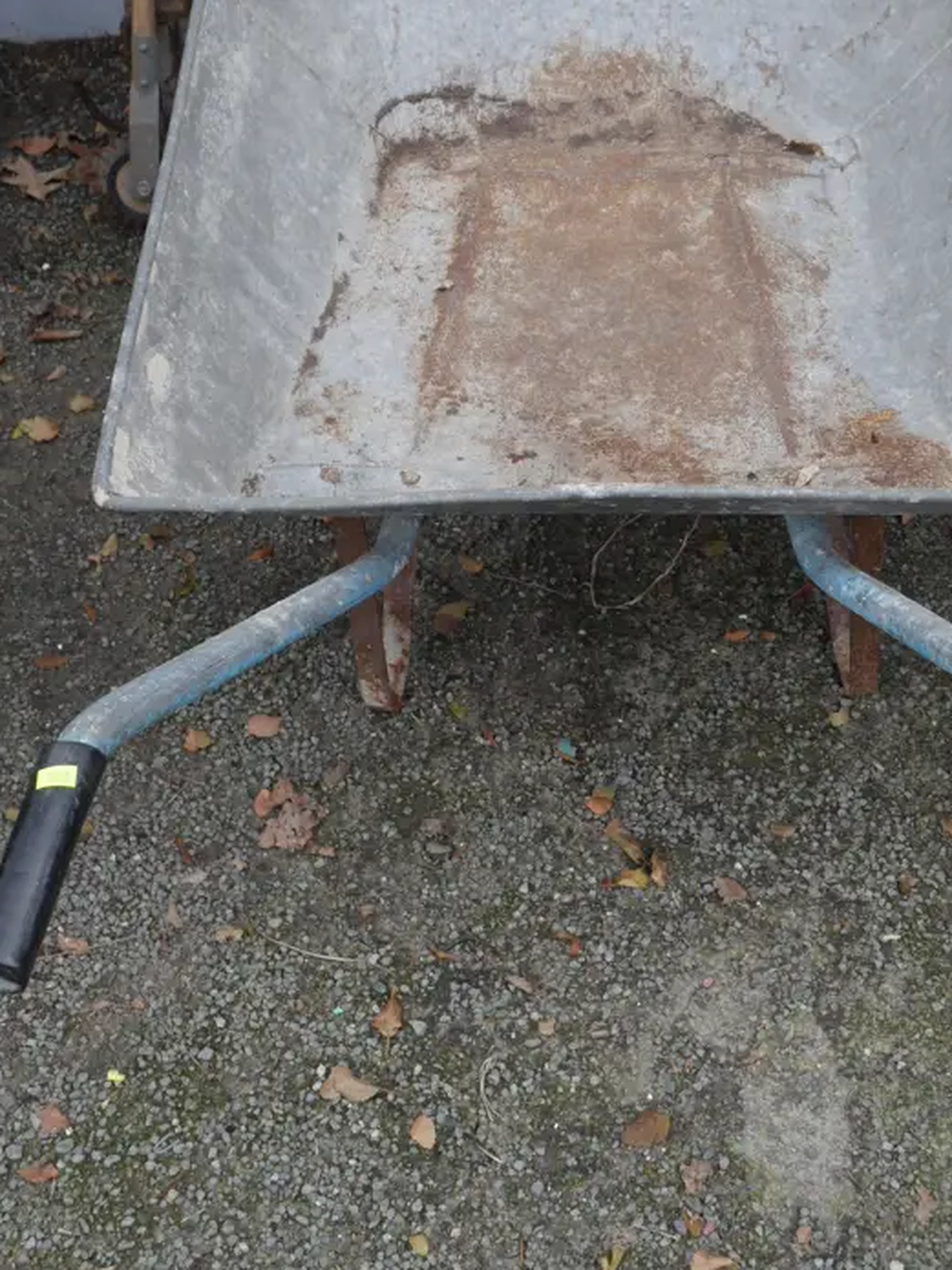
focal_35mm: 56
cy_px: 365
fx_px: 2054
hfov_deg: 26.0
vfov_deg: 33.9
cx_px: 599
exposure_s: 1/160
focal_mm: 19
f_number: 5
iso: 200
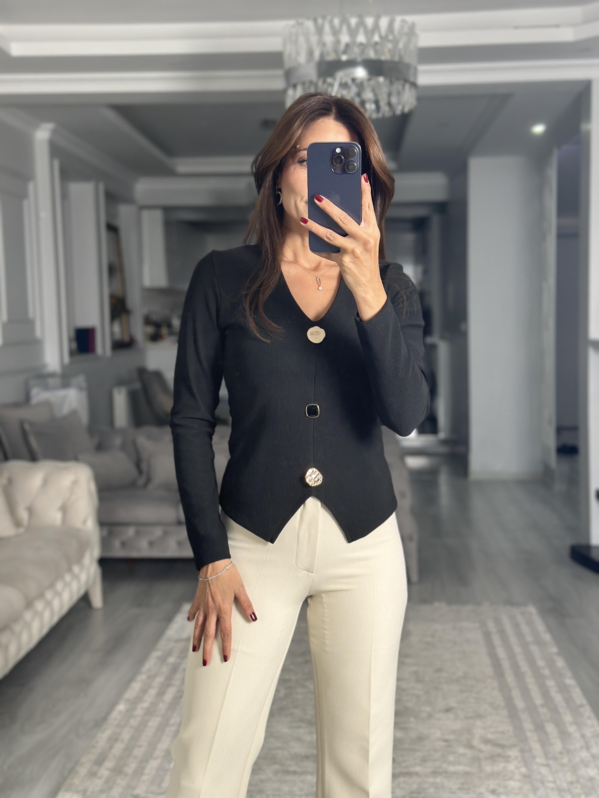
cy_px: 399
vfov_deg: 39.7
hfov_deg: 30.3
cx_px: 300
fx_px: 1107
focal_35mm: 48
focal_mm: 6.86
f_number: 1.78
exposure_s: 1/50
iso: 160
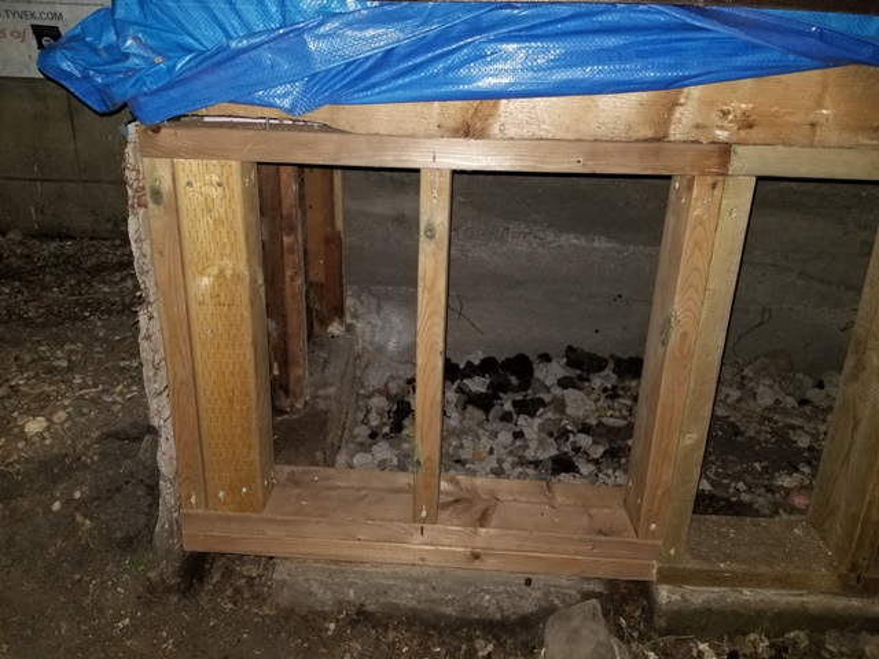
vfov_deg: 53.1
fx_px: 660
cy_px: 330
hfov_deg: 67.3
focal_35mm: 26
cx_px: 440
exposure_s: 1/16
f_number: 1.7
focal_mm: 4.25
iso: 125
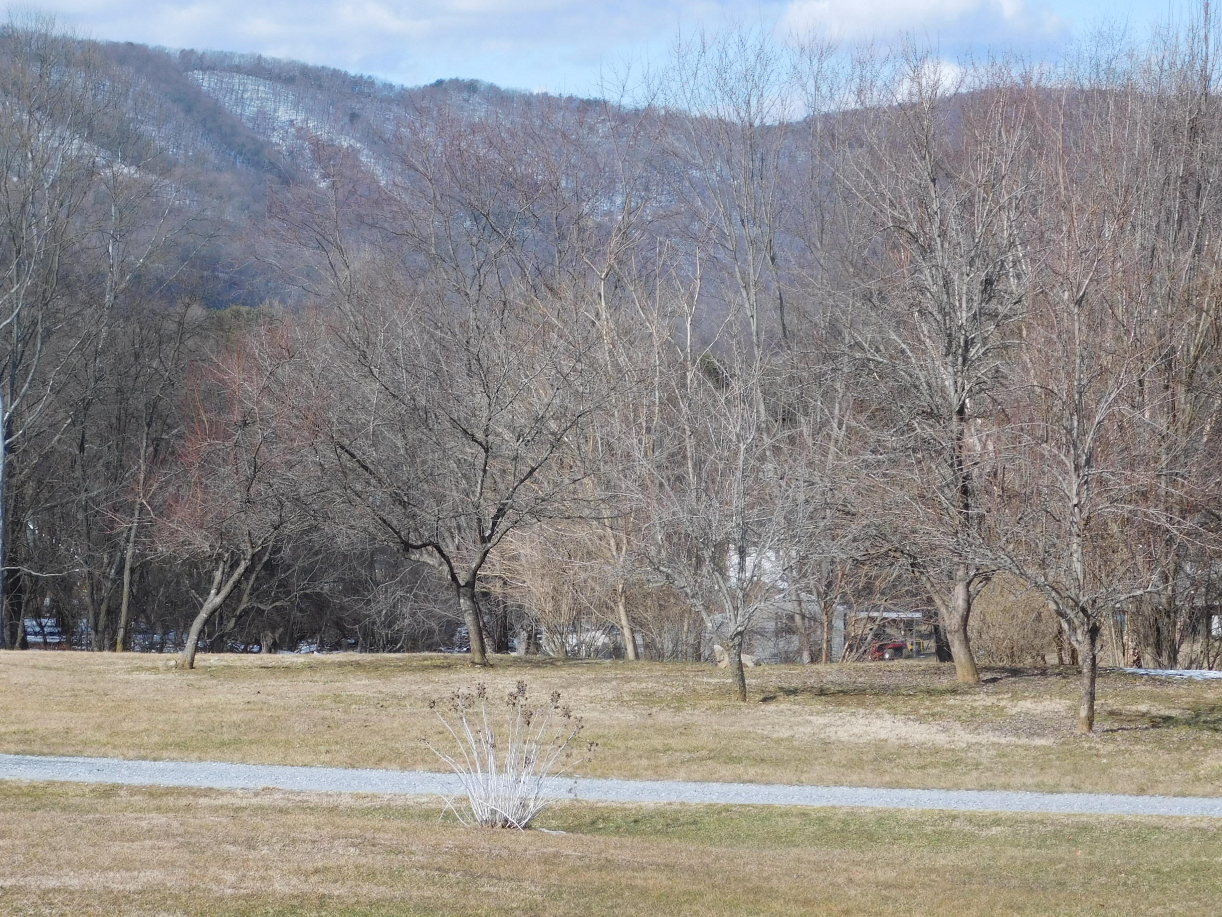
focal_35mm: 112
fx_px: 3953
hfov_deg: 17.6
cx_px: 533
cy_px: 442
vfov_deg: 13.2
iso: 125
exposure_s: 1/800
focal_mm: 16.1
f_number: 4.5
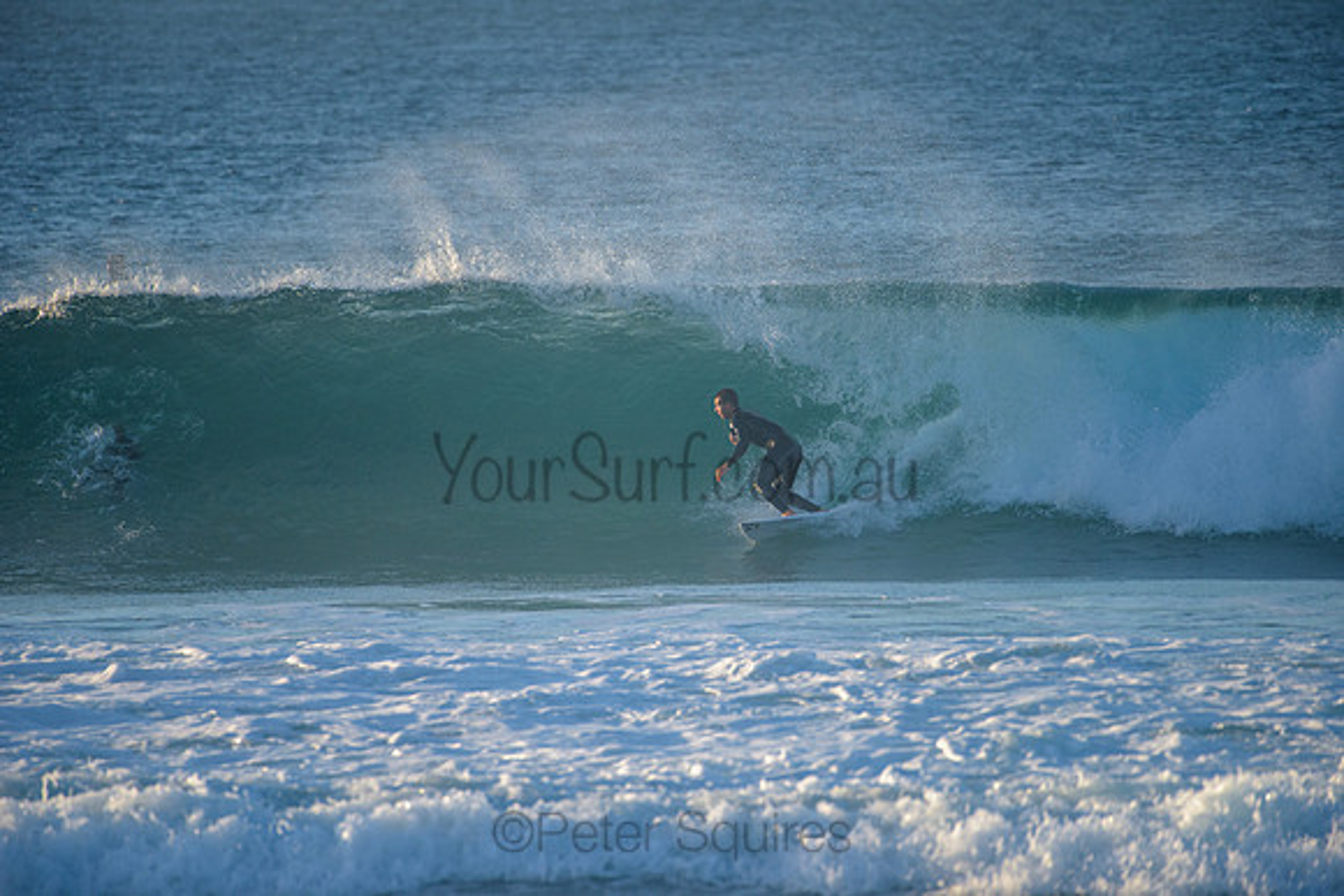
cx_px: 672
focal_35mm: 500
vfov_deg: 2.8
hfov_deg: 4.1
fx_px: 18670
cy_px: 448
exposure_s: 1/2000
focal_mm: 500
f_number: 5.6
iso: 640
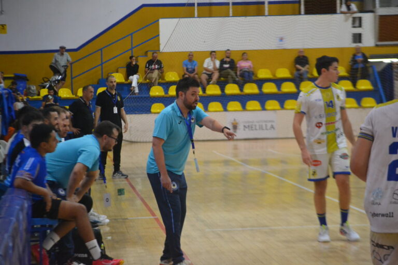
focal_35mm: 129
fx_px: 1426
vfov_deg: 10.6
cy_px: 132
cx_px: 199
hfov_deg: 15.9
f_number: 4.2
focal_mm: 86
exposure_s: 1/320
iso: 3200
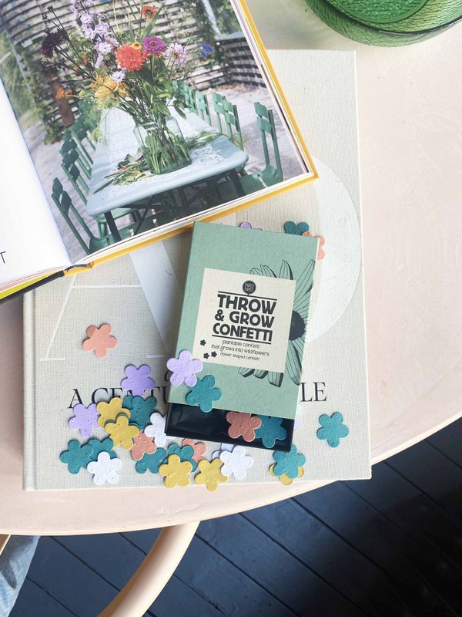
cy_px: 308
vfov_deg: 67.3
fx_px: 463
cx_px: 231
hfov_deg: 53.1
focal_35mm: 26
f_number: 1.8
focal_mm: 4.25
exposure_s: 1/100
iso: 40
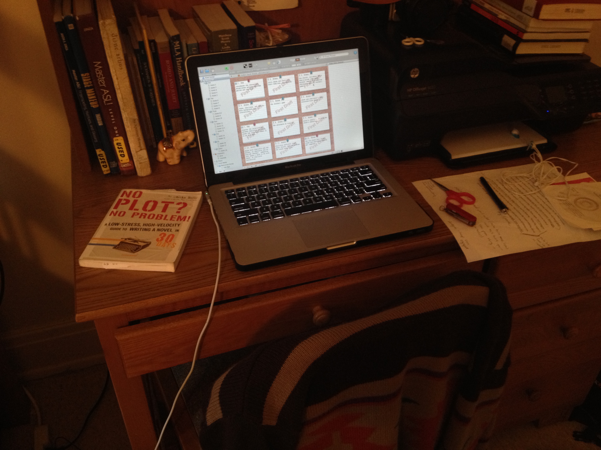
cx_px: 300
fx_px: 608
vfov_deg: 40.7
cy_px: 225
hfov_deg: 52.6
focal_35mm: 35
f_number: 2.4
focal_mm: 4.28
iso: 250
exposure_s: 1/20
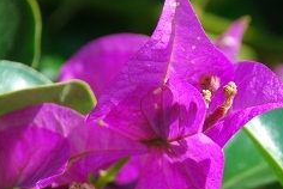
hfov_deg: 3.7
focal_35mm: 549
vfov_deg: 2.5
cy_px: 136
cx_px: 243
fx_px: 4324
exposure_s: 1/320
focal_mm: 135
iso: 200
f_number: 5.6
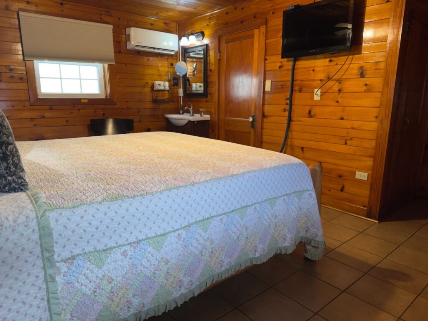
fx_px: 297
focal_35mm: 24
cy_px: 160
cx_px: 214
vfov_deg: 56.8
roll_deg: -0.5
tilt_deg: -12.0
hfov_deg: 71.6
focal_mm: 6.86
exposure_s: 1/60
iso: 160
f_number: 1.78
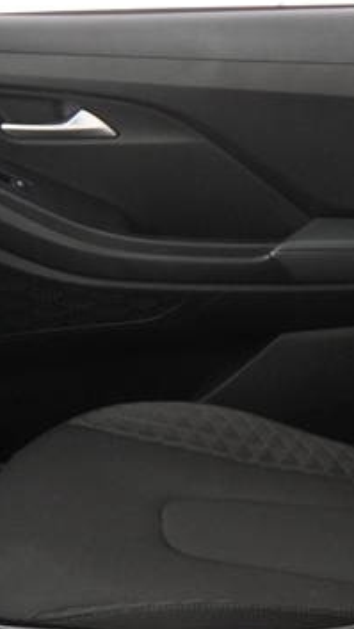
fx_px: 1291
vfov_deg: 27.3
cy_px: 372
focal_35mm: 78
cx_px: 808
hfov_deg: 12.7
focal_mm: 17
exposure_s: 1/160
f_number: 2.8
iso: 2000
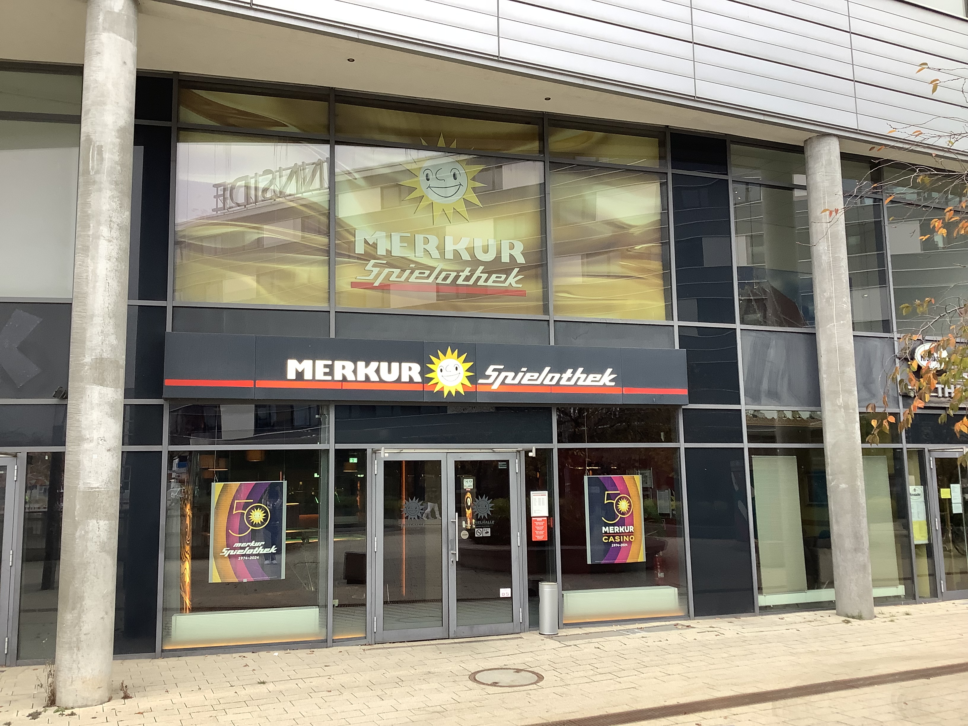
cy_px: 363
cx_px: 484
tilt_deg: +7.1
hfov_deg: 58.4
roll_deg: +1.3
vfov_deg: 45.4
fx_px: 867
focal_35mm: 31
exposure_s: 1/50
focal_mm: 3.3
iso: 50
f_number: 2.4
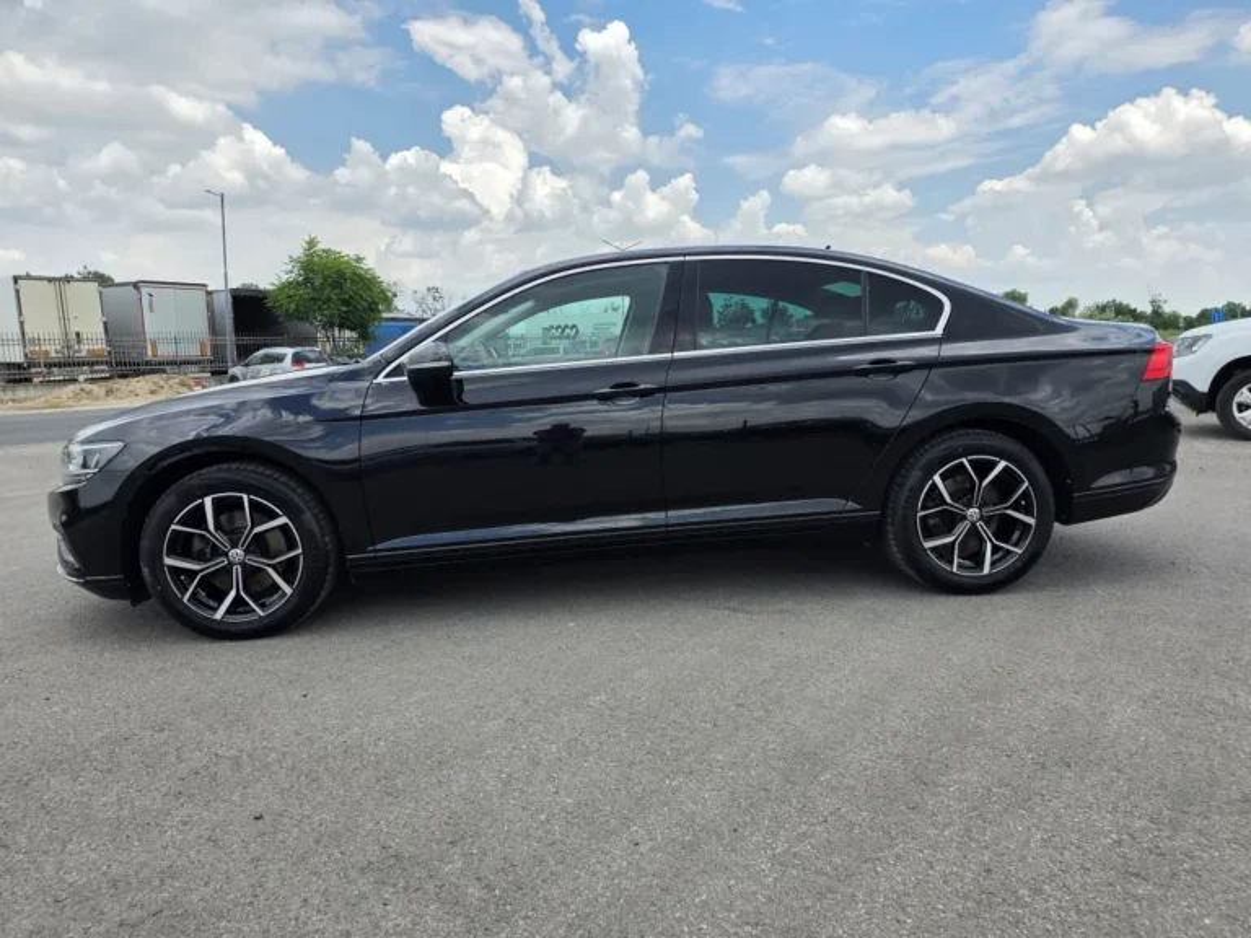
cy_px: 469
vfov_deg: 58.9
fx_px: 831
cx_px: 626
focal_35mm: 23
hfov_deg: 73.9
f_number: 1.7
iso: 80
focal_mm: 6.25
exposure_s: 1/4057
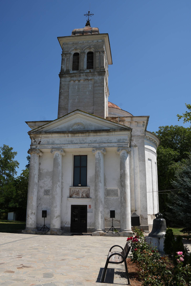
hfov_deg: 44.8
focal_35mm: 29
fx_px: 232
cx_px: 96
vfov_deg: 63.5
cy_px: 143
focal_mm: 19.4
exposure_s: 1/160
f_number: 11
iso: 100
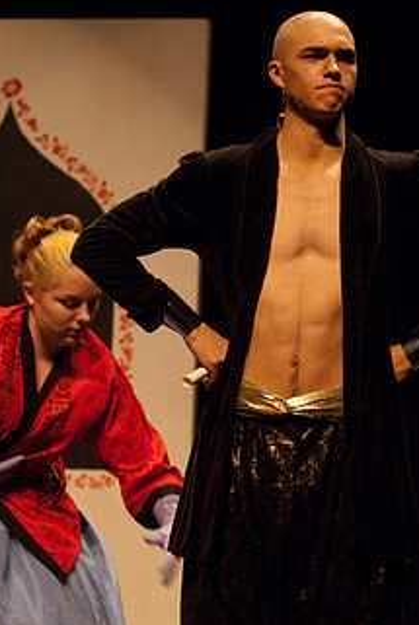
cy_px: 370
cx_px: 149
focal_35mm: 168
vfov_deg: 12.2
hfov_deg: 8.2
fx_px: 2923
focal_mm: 80
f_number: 2.8
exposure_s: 1/160
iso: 1000
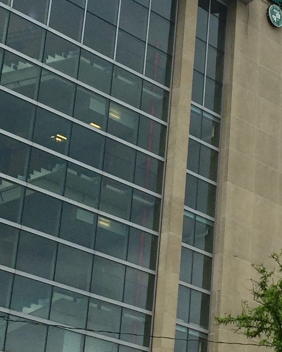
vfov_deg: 17.9
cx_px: 246
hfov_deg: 14.3
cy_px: 113
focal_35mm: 107
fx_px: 1116
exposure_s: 1/1980
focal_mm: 4.15
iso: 32
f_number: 2.2
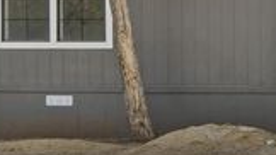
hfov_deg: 14.5
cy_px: 78
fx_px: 871
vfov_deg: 10.2
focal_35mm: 119
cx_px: 576
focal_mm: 12
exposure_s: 1/30
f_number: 9
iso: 100
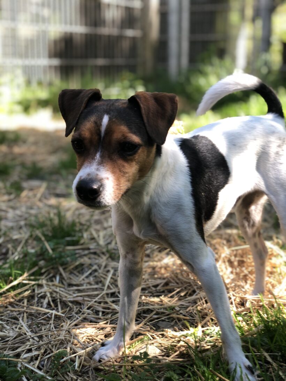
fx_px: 573
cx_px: 143
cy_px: 190
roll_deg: +0.2
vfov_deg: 36.8
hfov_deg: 28.0
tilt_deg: -12.0
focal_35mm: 52
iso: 32
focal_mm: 6
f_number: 2.4
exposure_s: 1/120
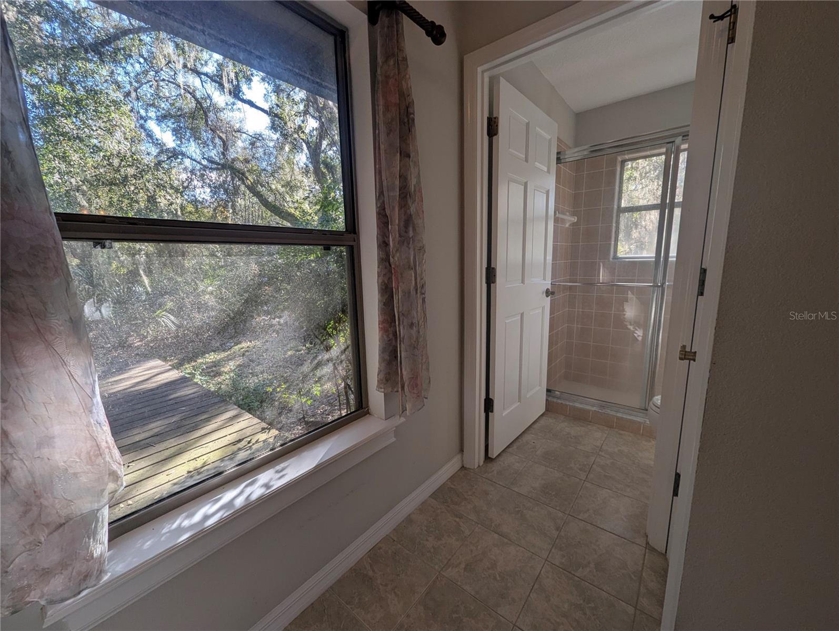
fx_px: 316
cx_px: 420
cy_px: 316
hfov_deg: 106.1
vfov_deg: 90.1
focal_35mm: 13
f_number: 2.2
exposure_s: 1/120
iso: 36
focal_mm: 1.95
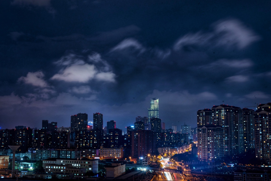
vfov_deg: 27.0
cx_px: 136
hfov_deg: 39.6
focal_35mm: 50
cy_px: 90
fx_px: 377
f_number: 16
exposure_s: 10
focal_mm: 50
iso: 100
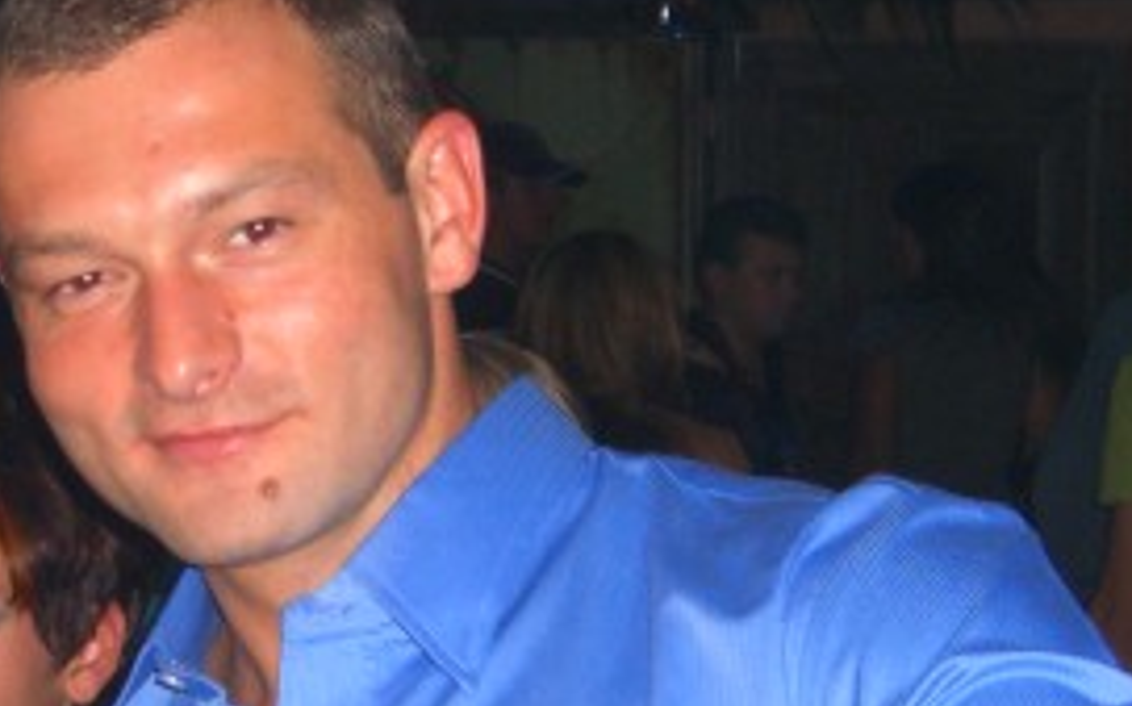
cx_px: 380
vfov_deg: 9.1
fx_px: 4440
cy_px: 572
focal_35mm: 144
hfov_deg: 14.5
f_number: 3.1
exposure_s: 1/60
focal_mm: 9.5
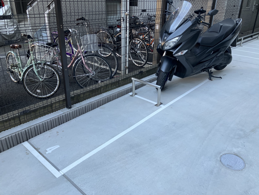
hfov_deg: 63.4
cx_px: 130
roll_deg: -1.4
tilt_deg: -23.3
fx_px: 209
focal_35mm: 28
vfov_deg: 49.7
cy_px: 98
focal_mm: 3.99
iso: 64
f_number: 1.8
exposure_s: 1/121
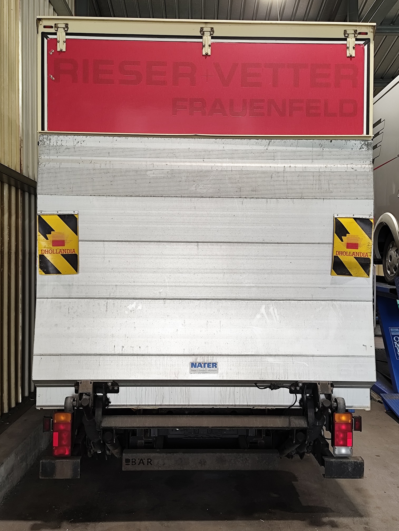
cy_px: 266
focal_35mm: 35
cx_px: 200
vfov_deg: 52.6
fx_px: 537
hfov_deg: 40.7
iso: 160
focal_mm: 4.71
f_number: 1.79
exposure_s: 1/50
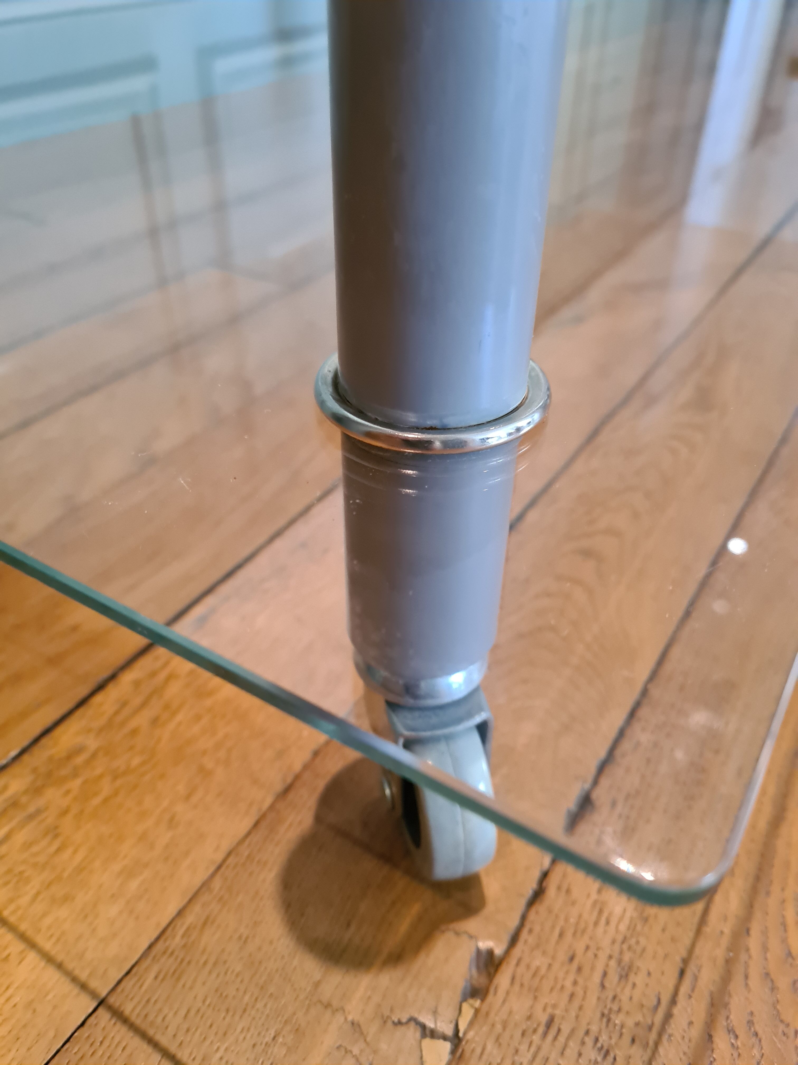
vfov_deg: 67.3
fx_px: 799
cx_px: 399
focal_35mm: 26
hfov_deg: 53.1
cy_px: 532
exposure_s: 1/50
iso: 800
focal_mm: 5.4
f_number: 1.8
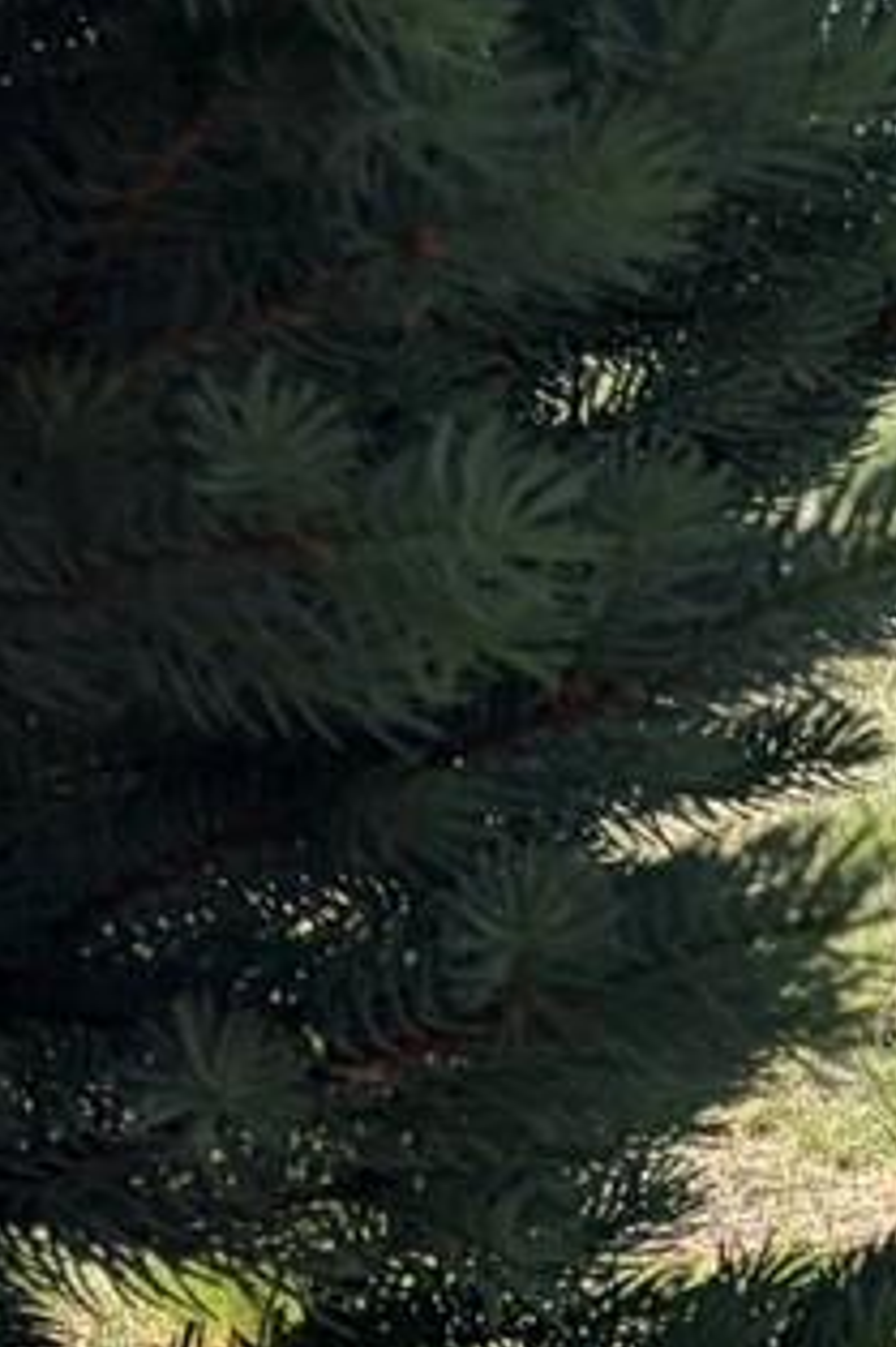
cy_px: 1253
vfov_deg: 14.7
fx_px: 5157
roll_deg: -4.8
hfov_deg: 8.6
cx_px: 2525
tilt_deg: -9.7
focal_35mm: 138
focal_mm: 5.96
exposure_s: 1/3279
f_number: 1.6
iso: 50
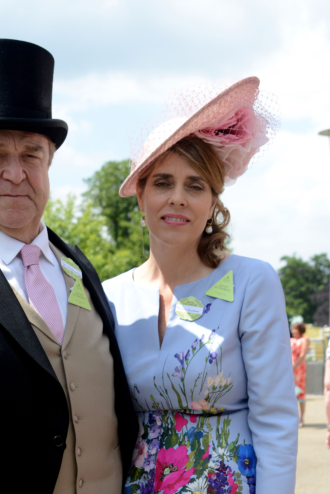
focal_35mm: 64
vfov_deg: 30.6
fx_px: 879
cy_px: 396
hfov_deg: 21.1
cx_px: 92
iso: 2000
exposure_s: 1/6400
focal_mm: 38
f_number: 6.3
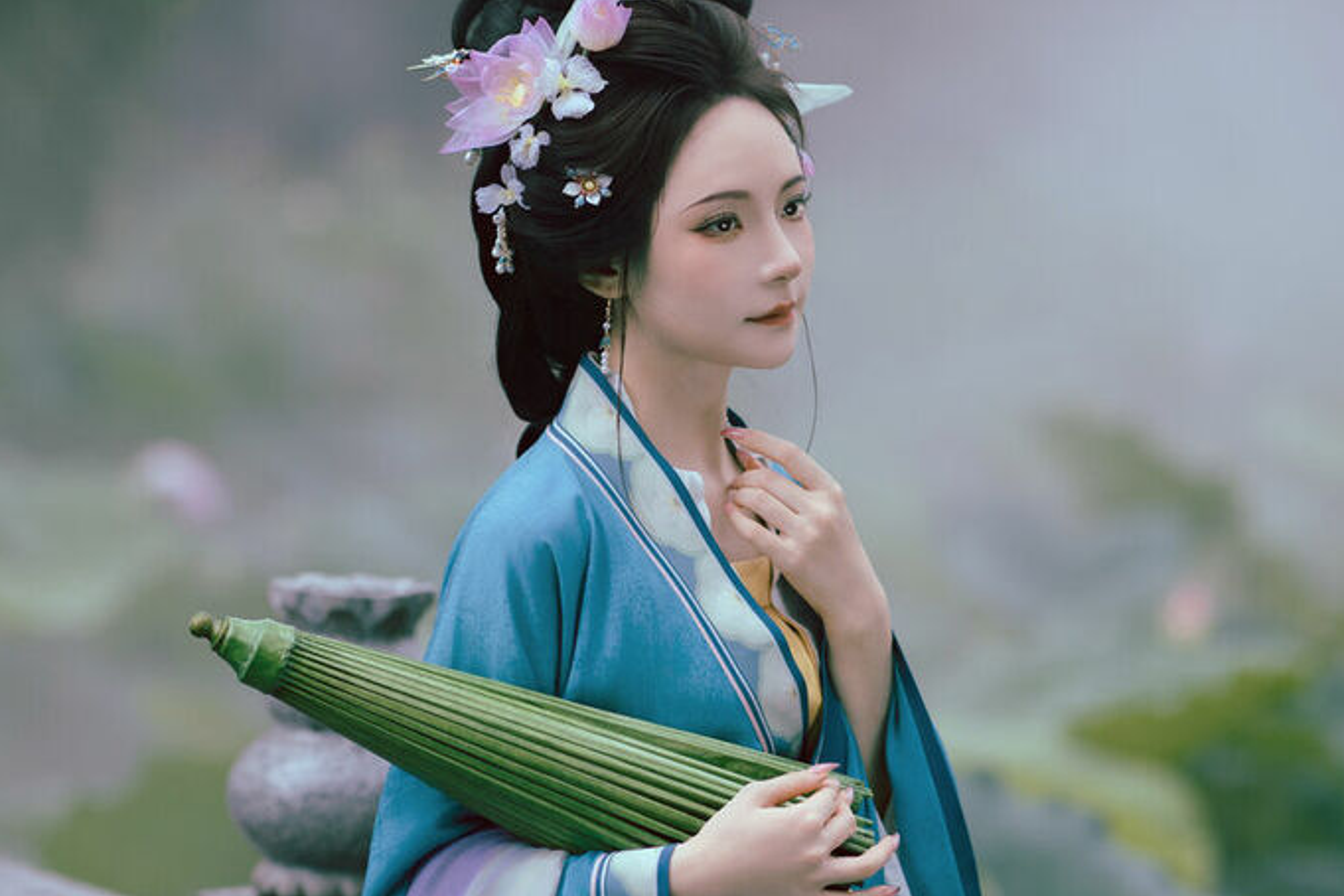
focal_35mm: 131
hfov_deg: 15.6
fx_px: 4890
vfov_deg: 10.5
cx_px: 525
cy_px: 547
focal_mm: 85
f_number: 2
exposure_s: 1/1000
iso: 200
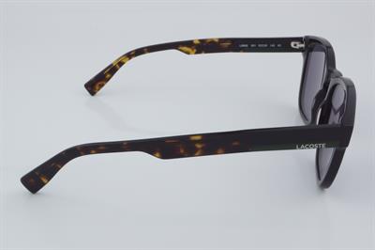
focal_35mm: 60
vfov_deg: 22.6
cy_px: 125
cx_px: 188
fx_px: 624
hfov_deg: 33.4
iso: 100
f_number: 32
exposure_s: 1/4
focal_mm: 40
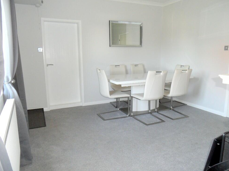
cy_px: 85
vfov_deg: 54.9
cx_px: 117
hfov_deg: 69.4
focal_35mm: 25
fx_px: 165
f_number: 3.2
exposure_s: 1/30
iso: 200
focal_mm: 3.9
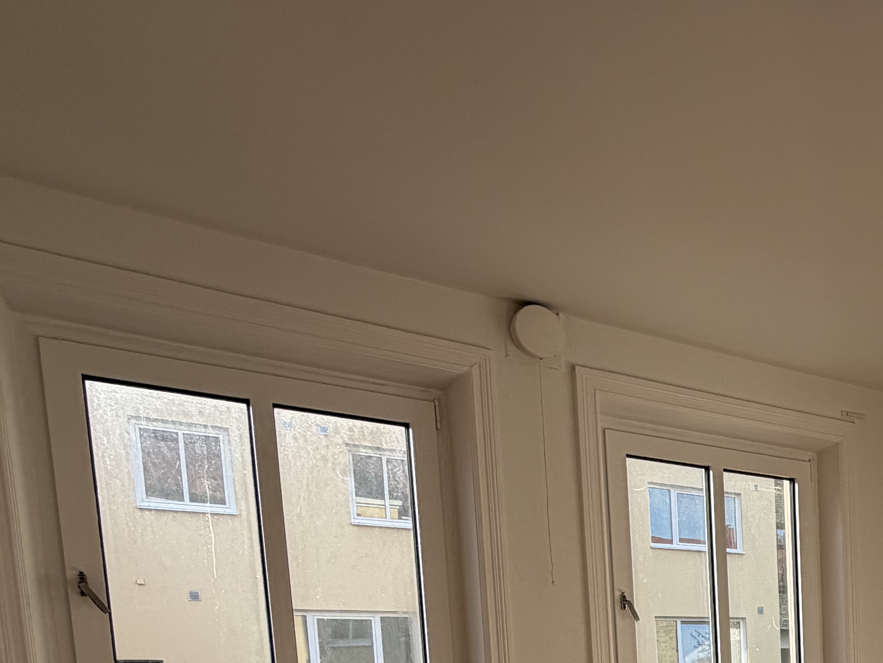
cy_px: 754
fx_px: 918
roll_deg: +1.4
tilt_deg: -5.9
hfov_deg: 42.2
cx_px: 939
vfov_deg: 33.7
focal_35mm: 36
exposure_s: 1/502
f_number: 2.2
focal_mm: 2.22
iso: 50
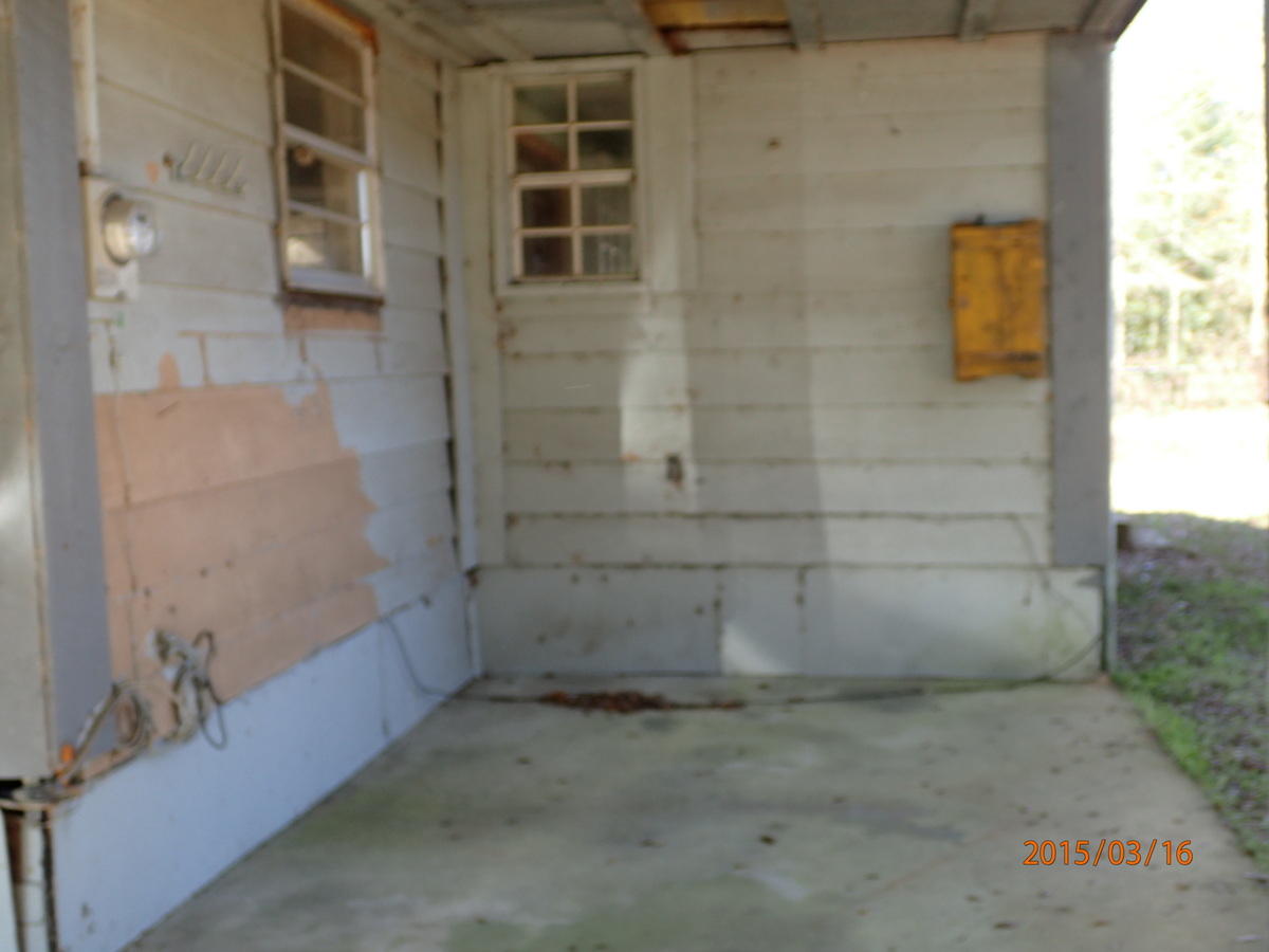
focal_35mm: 40
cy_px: 476
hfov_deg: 46.8
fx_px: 1466
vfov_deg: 36.0
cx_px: 634
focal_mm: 7.34
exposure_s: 1/100
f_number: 2.8
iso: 100
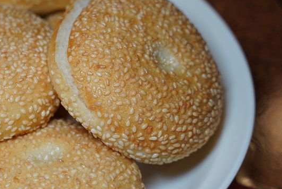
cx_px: -21
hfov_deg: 18.3
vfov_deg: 12.7
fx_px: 846
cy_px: 75
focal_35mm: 108
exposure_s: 1/60
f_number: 4
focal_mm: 48
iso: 160
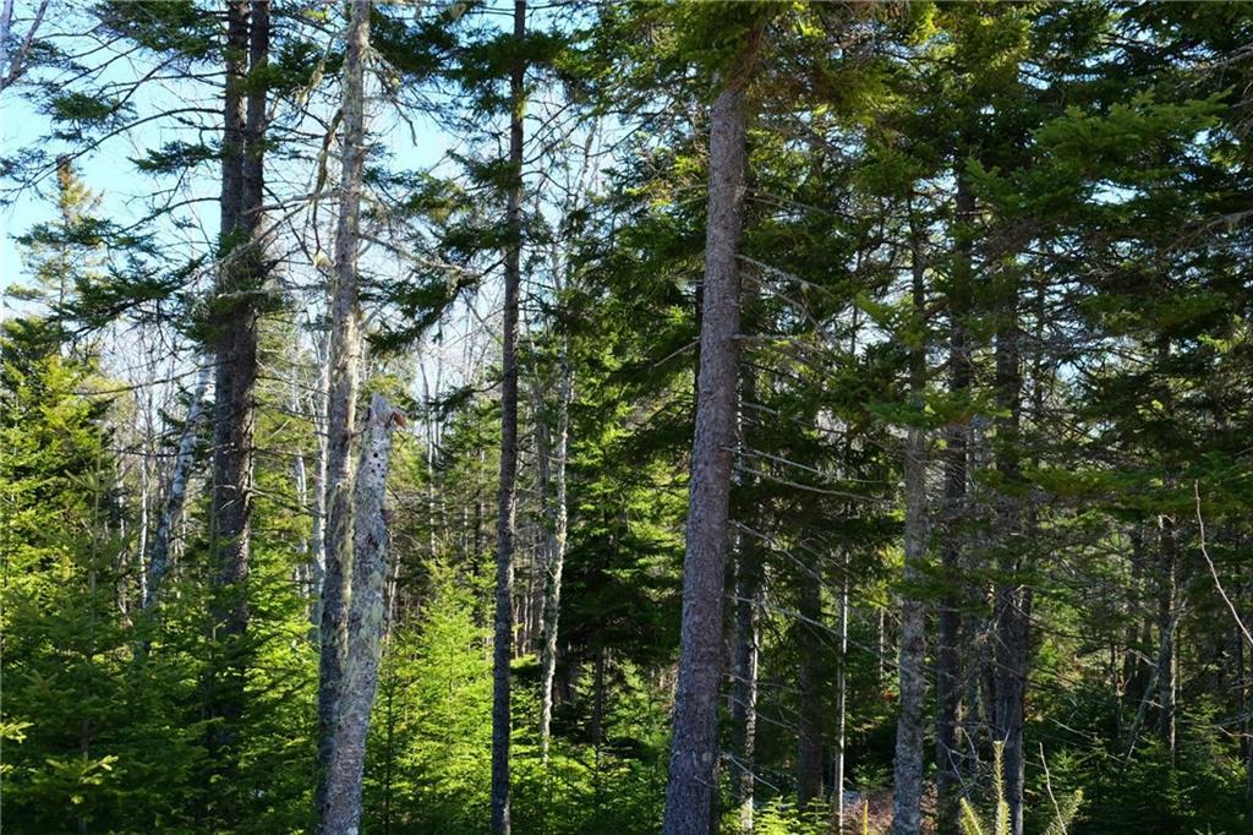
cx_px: 626
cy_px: 418
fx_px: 1392
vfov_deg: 33.4
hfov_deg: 48.5
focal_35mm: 40
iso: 400
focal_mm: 26.5
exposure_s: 1/220
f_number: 5.6
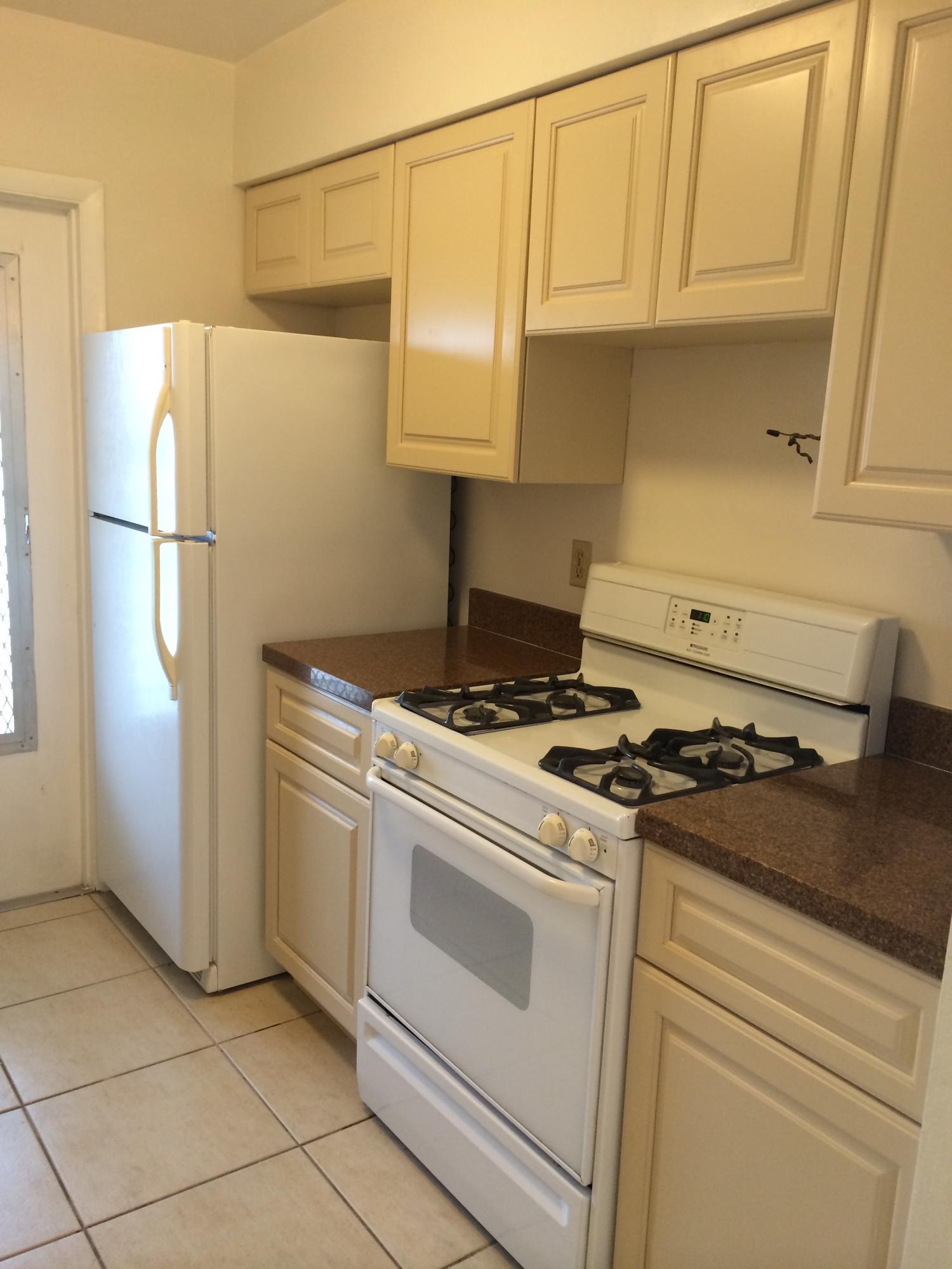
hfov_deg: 46.8
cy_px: 634
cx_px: 476
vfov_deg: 60.0
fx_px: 1100
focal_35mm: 30
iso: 64
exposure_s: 1/30
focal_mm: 4.12
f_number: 2.2
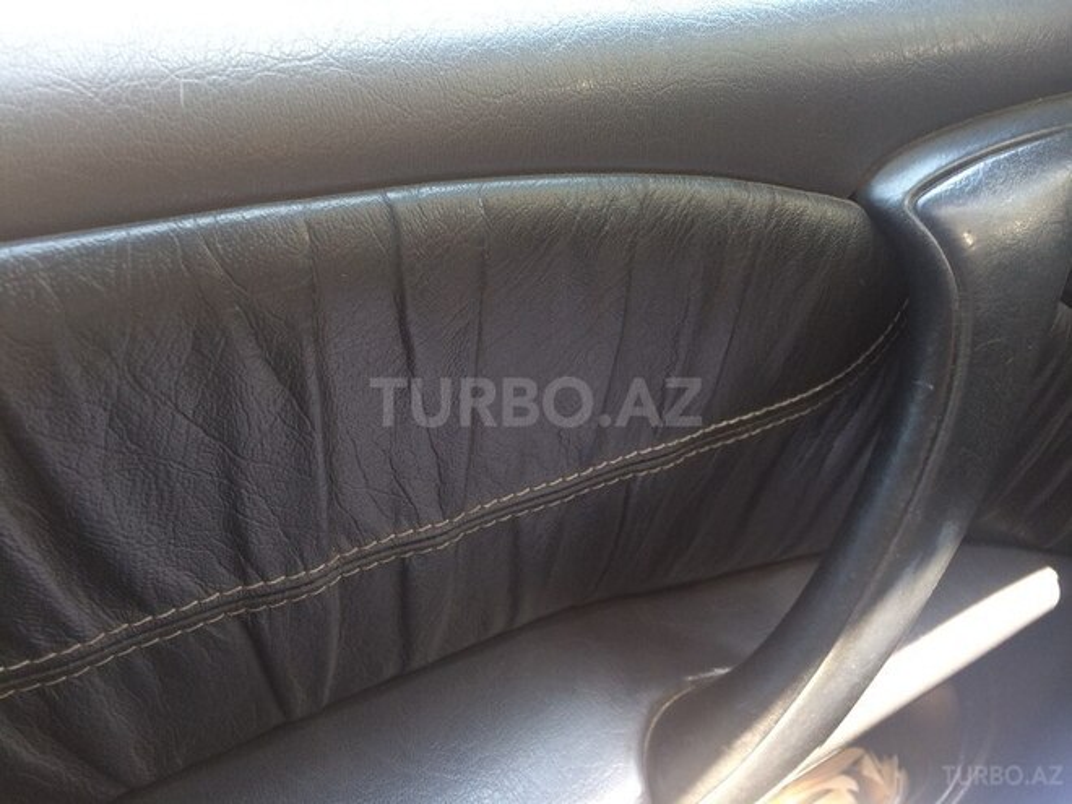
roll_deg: +0.2
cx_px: 536
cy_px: 402
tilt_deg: -37.6
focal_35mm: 29
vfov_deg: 48.2
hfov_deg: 61.7
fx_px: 898
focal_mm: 4.15
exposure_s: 1/33
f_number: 2.2
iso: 50
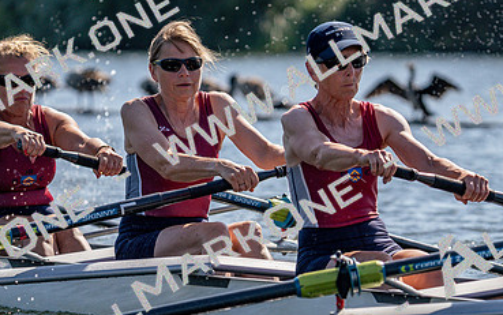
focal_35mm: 455
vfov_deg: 2.9
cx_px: 322
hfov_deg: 4.6
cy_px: 170
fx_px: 6240
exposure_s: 1/2000
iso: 320
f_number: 5.6
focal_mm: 284
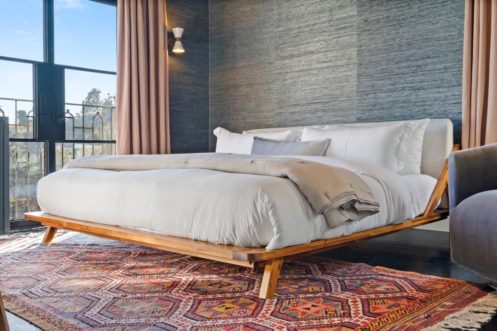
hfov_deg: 54.4
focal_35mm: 35
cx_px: 248
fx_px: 483
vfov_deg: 37.8
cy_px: 166
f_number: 11
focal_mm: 35
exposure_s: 1/40
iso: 6400
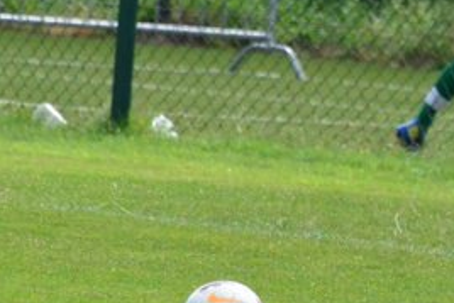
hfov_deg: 1.5
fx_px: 17122
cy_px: -15
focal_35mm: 1357
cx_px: 734
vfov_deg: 1.0
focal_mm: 270
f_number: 8
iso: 2500
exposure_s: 1/4000
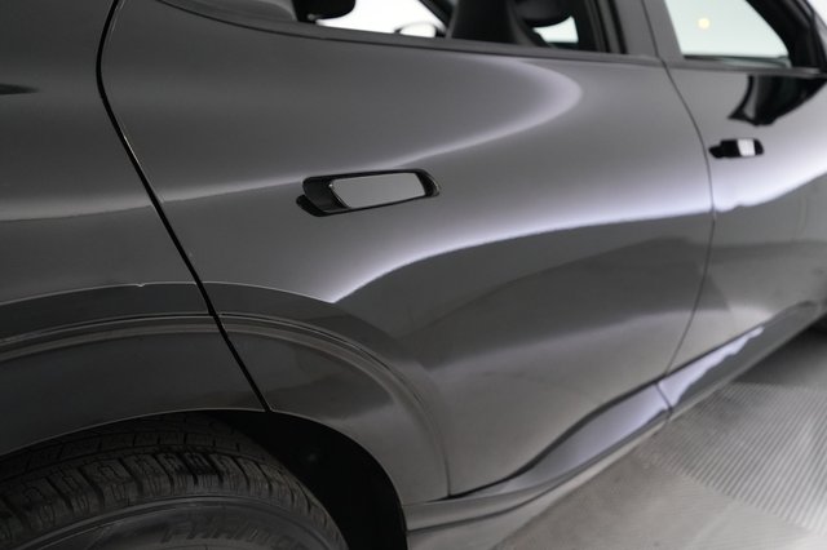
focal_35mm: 28
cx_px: 414
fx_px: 643
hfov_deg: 65.5
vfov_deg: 46.4
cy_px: 275
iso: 5000
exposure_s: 1/160
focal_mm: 28
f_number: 2.8
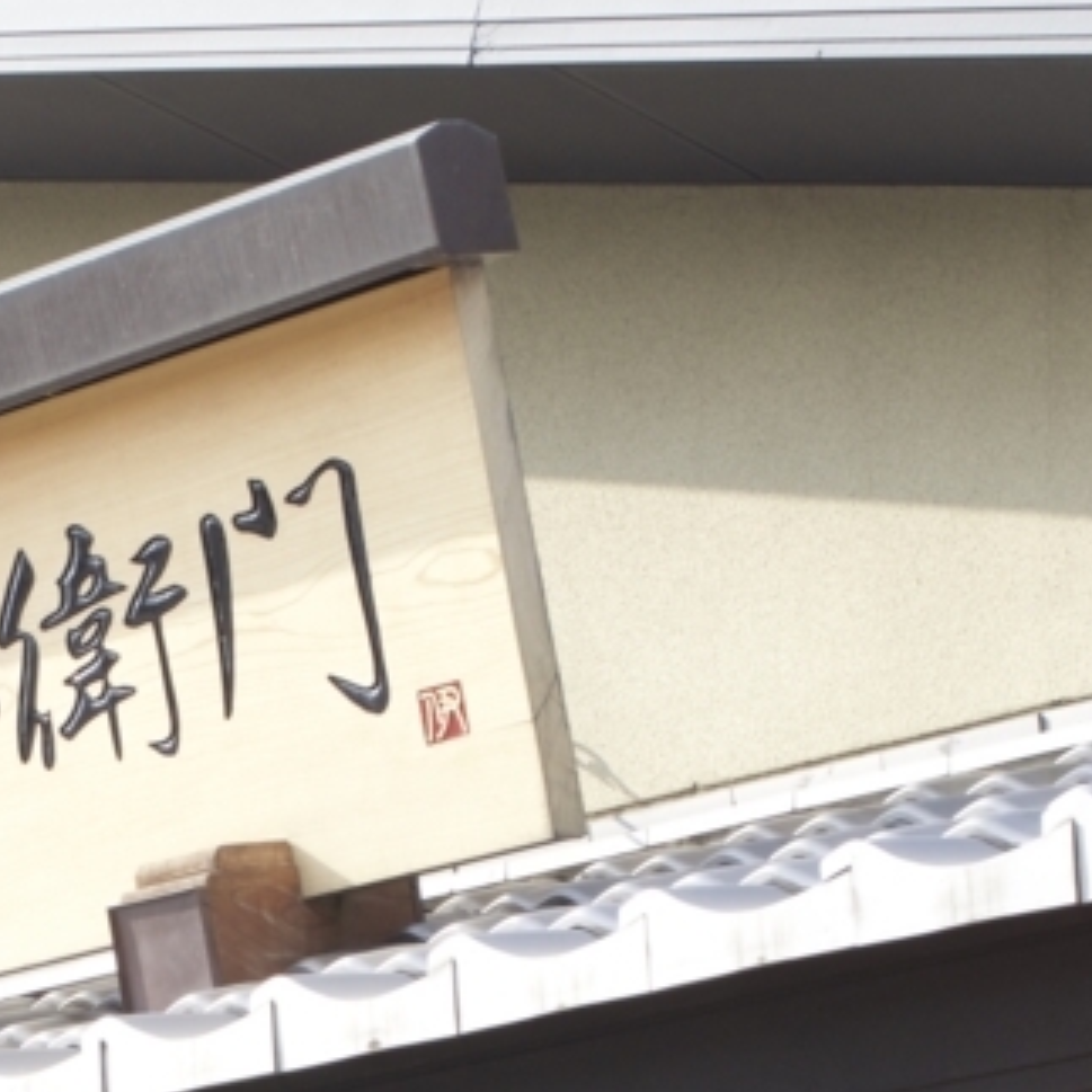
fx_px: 4997
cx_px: -32
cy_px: 1586
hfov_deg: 12.3
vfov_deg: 12.0
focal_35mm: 140
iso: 400
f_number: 11
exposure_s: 1/125
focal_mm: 35
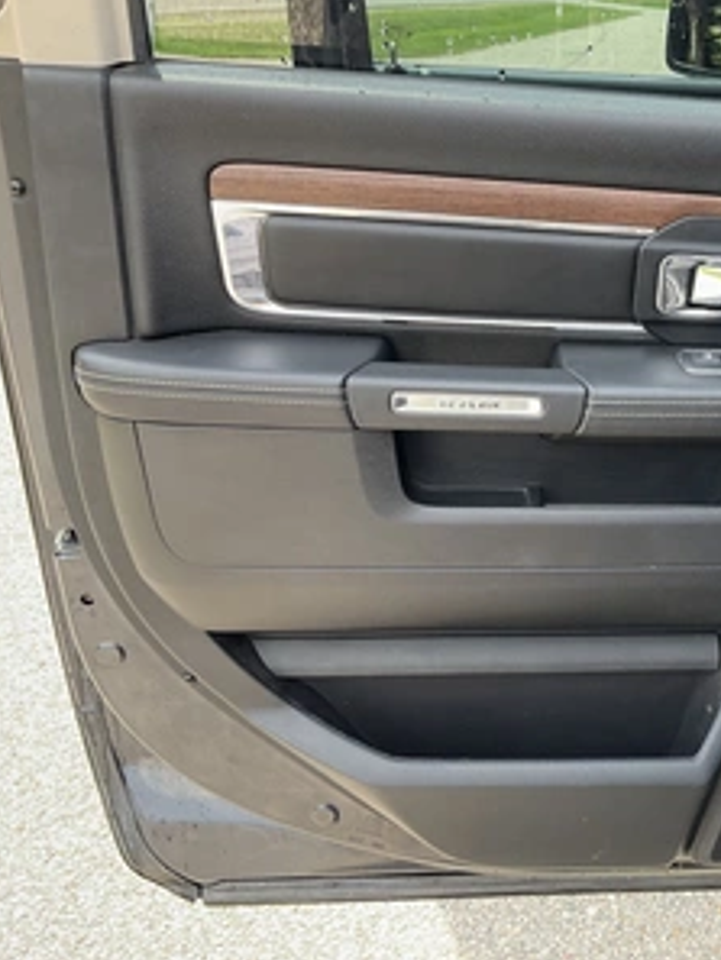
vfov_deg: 47.8
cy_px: 482
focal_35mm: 39
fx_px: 1082
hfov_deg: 35.4
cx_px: 601
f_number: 1.8
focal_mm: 3
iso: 25
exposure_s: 1/194
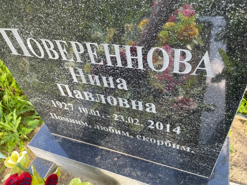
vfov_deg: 53.1
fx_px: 186
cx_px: 124
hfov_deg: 67.3
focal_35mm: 26
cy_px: 92
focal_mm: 4.2
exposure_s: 1/130
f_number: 1.6
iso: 32
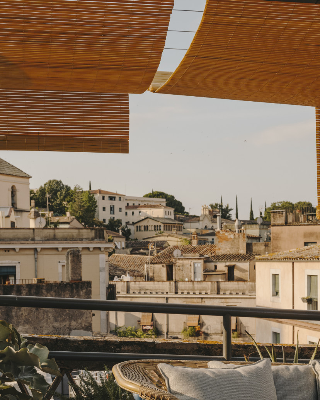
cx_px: 243
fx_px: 781
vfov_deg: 28.4
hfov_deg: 22.9
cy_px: 288
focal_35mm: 66
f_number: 11
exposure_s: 1/240
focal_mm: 44
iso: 320
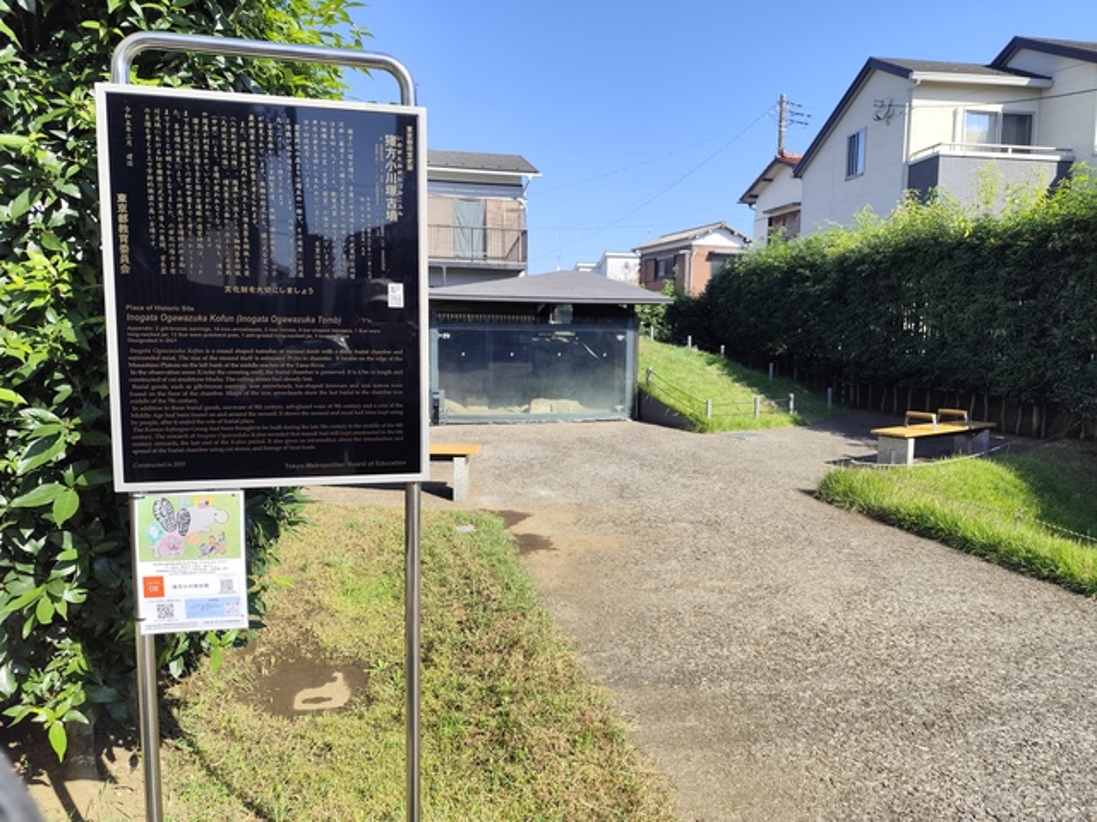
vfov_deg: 58.9
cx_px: 548
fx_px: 729
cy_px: 411
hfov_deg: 73.9
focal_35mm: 23
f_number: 1.65
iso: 50
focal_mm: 6.19
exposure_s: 1/742
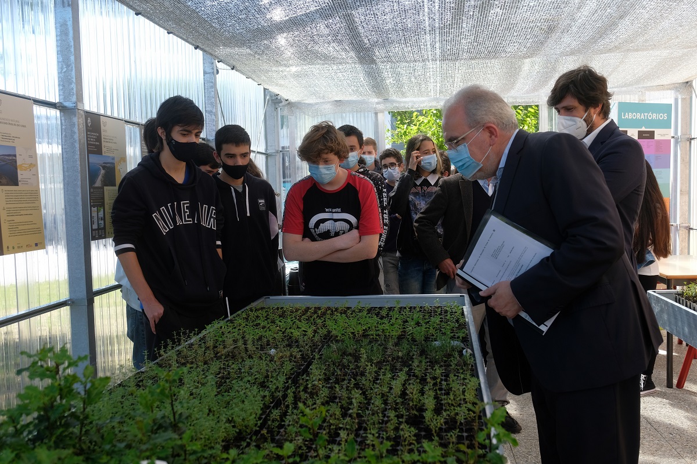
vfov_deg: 40.0
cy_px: 232
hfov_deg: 57.2
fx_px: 639
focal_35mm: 33
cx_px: 348
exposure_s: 1/250
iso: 200
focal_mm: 22
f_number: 4.5
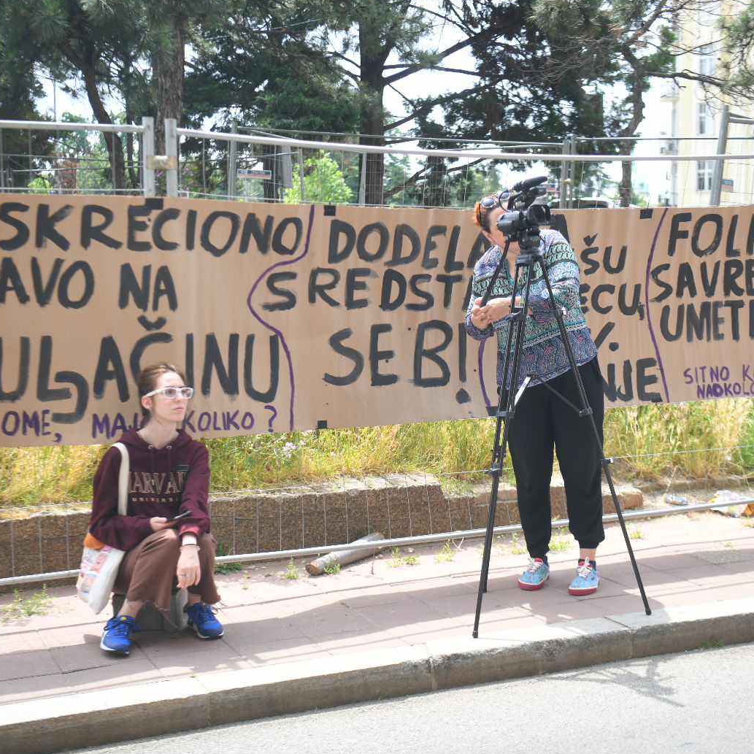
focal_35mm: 56
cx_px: 423
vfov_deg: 30.6
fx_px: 1380
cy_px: 363
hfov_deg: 30.5
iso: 200
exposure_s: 1/800
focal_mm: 42
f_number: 2.8
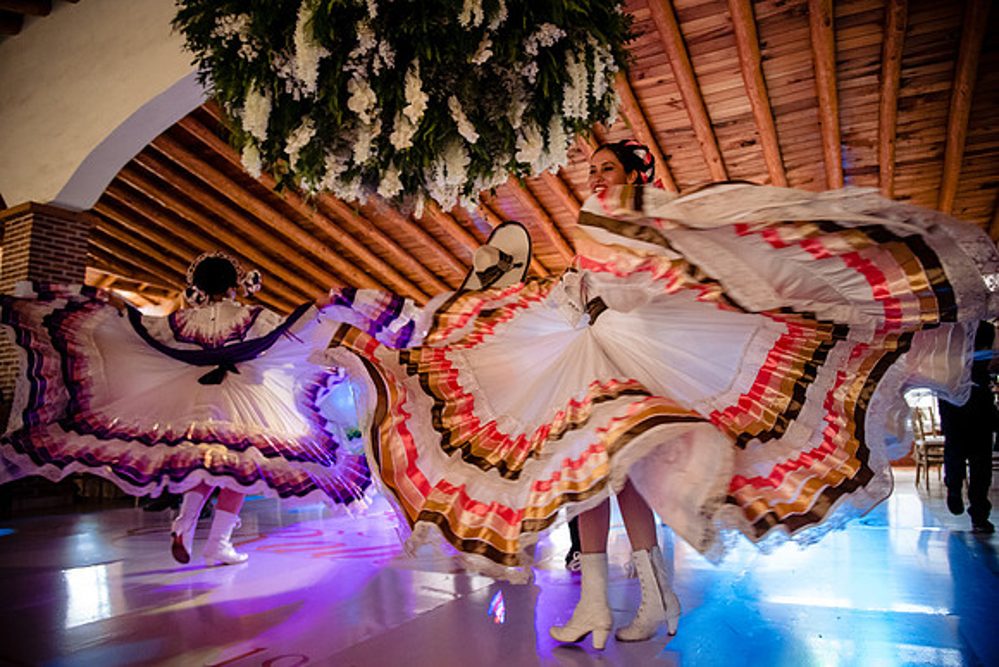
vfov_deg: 53.2
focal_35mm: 24
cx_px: 500
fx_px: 666
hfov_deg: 73.7
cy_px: 334
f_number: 4
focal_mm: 24
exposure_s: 1/250
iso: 5000
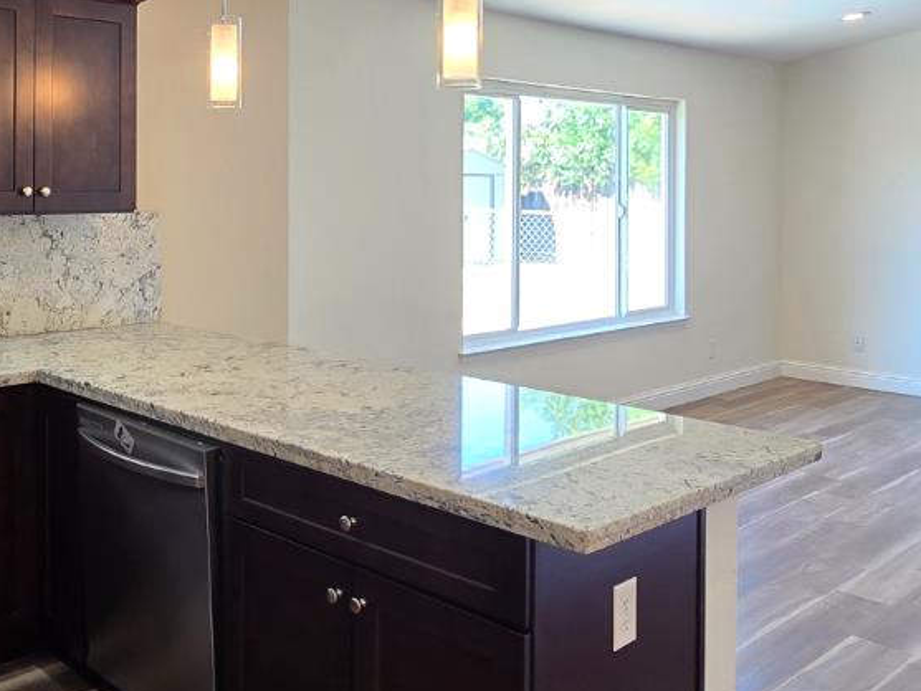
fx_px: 931
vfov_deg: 39.9
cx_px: 256
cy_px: 203
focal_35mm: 35
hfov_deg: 50.9
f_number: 2.2
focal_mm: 2.2
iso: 125
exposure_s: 1/60
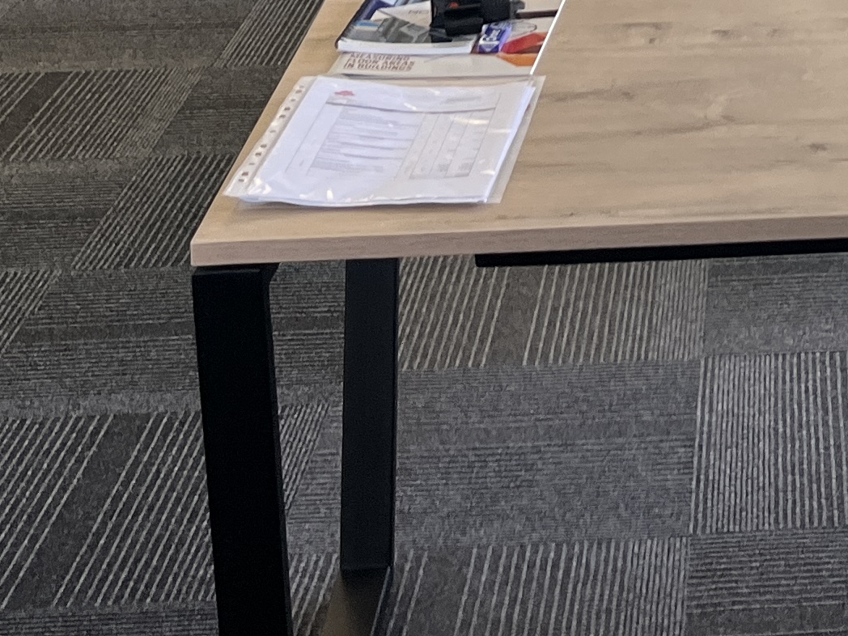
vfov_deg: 13.3
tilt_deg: -1.5
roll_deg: +2.0
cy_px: -509
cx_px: 991
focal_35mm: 100
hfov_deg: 18.7
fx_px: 2450
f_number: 1.6
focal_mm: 5.1
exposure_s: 1/121
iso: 80
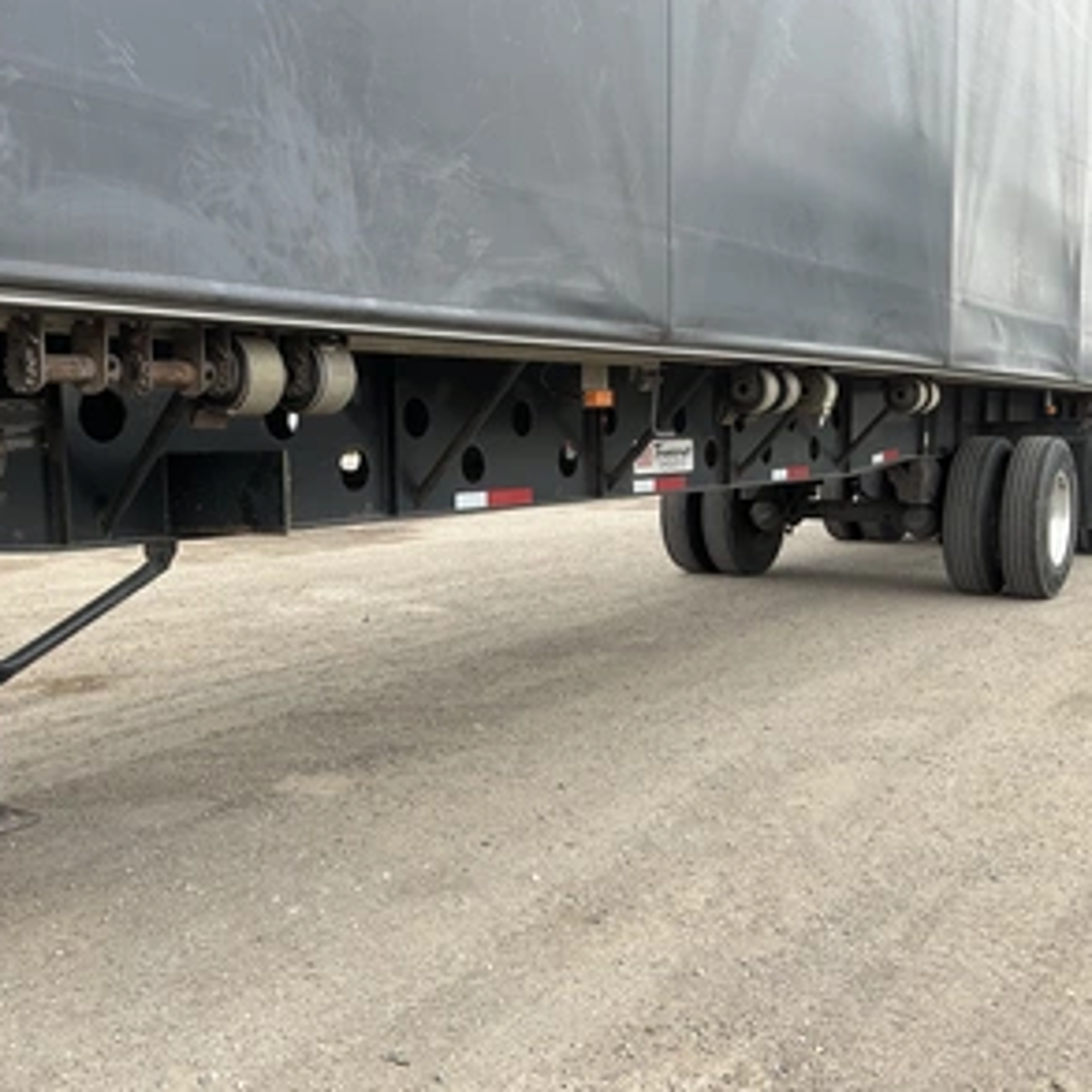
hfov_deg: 46.8
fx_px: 1249
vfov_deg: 47.2
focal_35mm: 35
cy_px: 548
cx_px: 406
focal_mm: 3
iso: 16
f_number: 1.8
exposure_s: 1/132
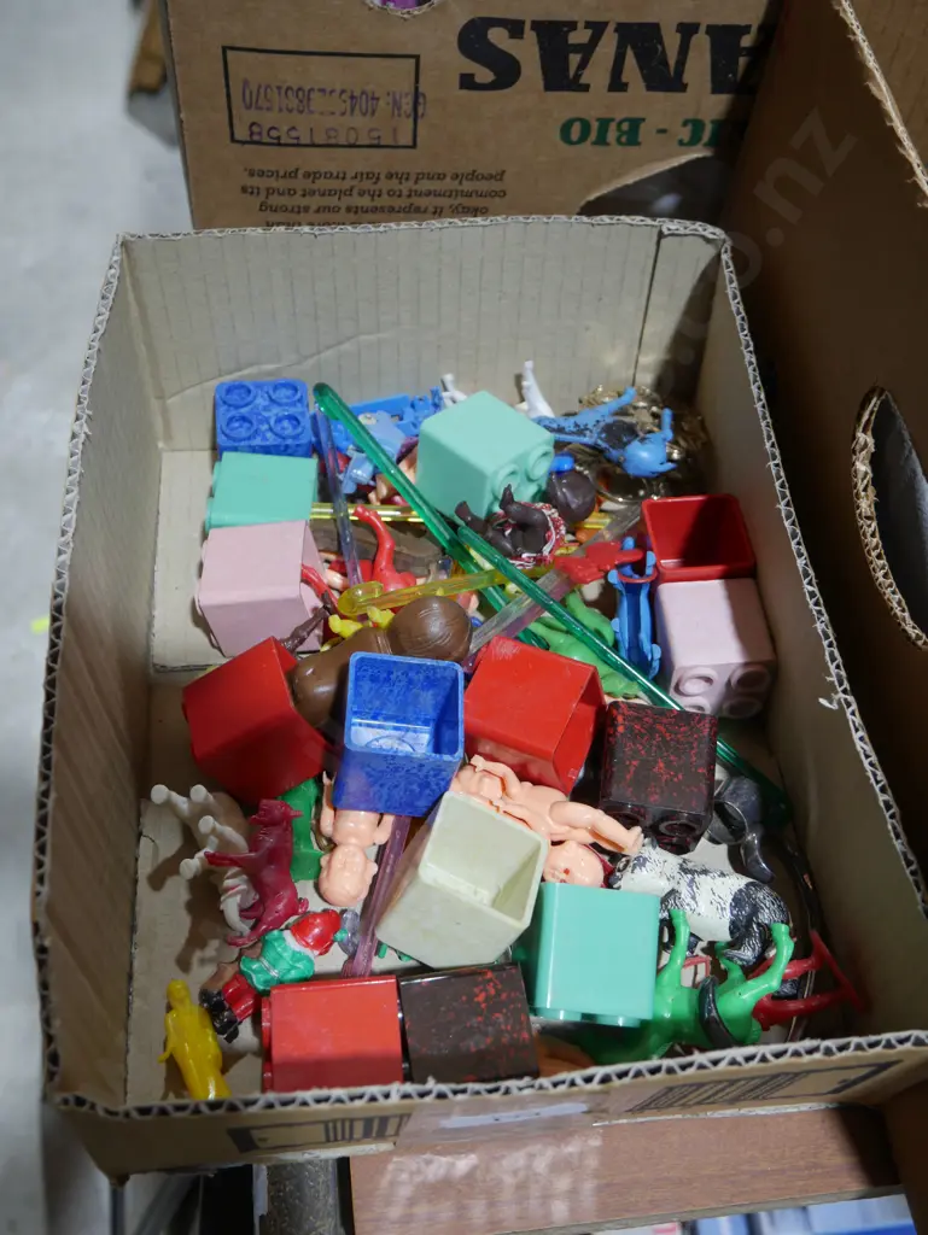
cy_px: 618
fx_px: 1214
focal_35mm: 34
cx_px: 464
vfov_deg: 53.9
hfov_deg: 41.8
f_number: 4
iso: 250
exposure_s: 1/60
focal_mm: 17
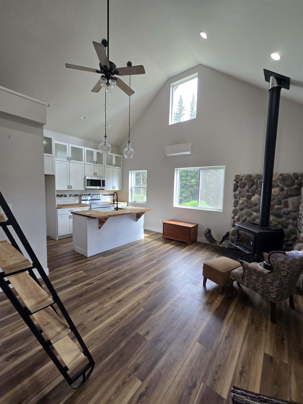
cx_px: 152
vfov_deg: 106.2
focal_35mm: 13
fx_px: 152
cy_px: 202
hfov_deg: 89.9
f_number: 2.2
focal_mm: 2.2
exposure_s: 1/60
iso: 64
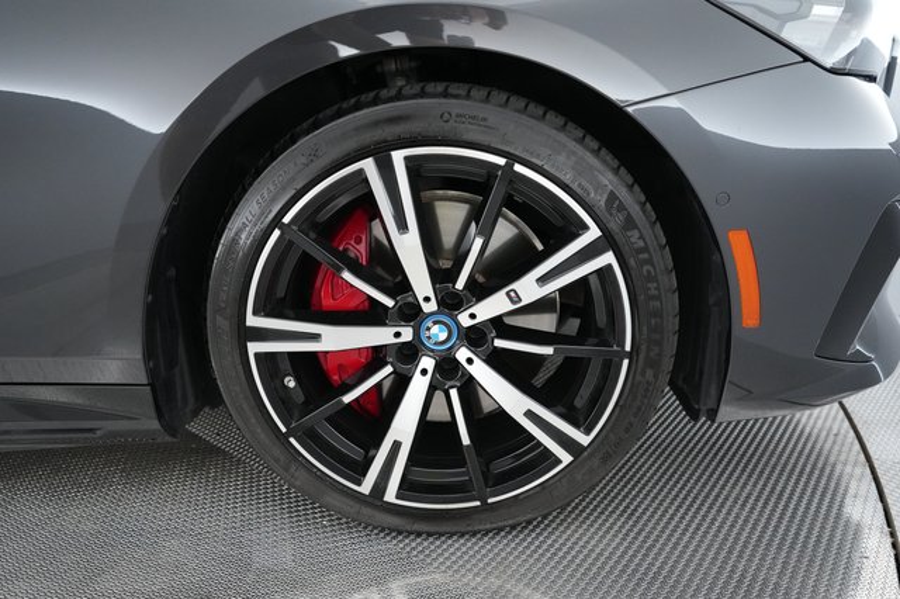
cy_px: 300
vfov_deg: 51.2
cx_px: 450
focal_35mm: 25
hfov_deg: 71.5
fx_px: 625
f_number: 2.8
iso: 6400
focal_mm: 25
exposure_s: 1/250
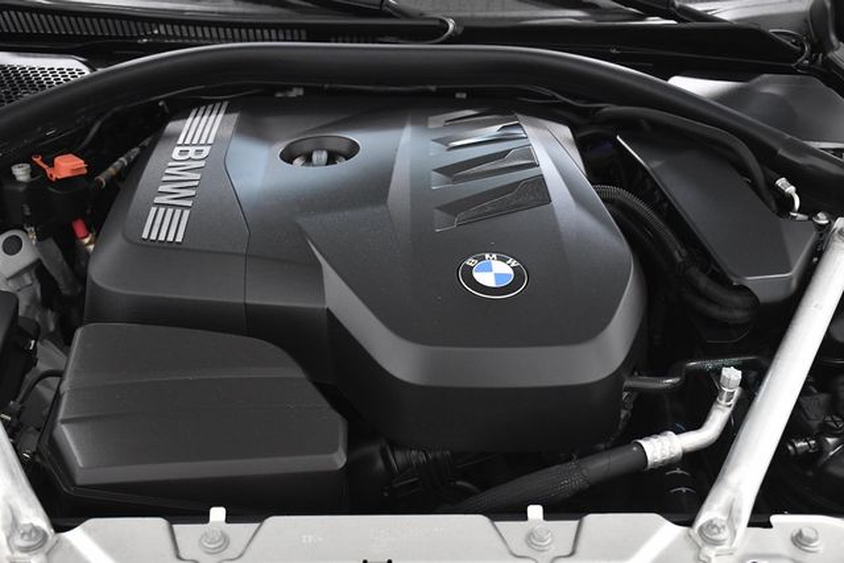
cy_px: 282
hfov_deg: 48.4
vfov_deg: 33.4
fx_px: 938
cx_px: 422
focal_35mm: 40
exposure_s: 1/200
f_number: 4.5
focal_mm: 27
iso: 2500
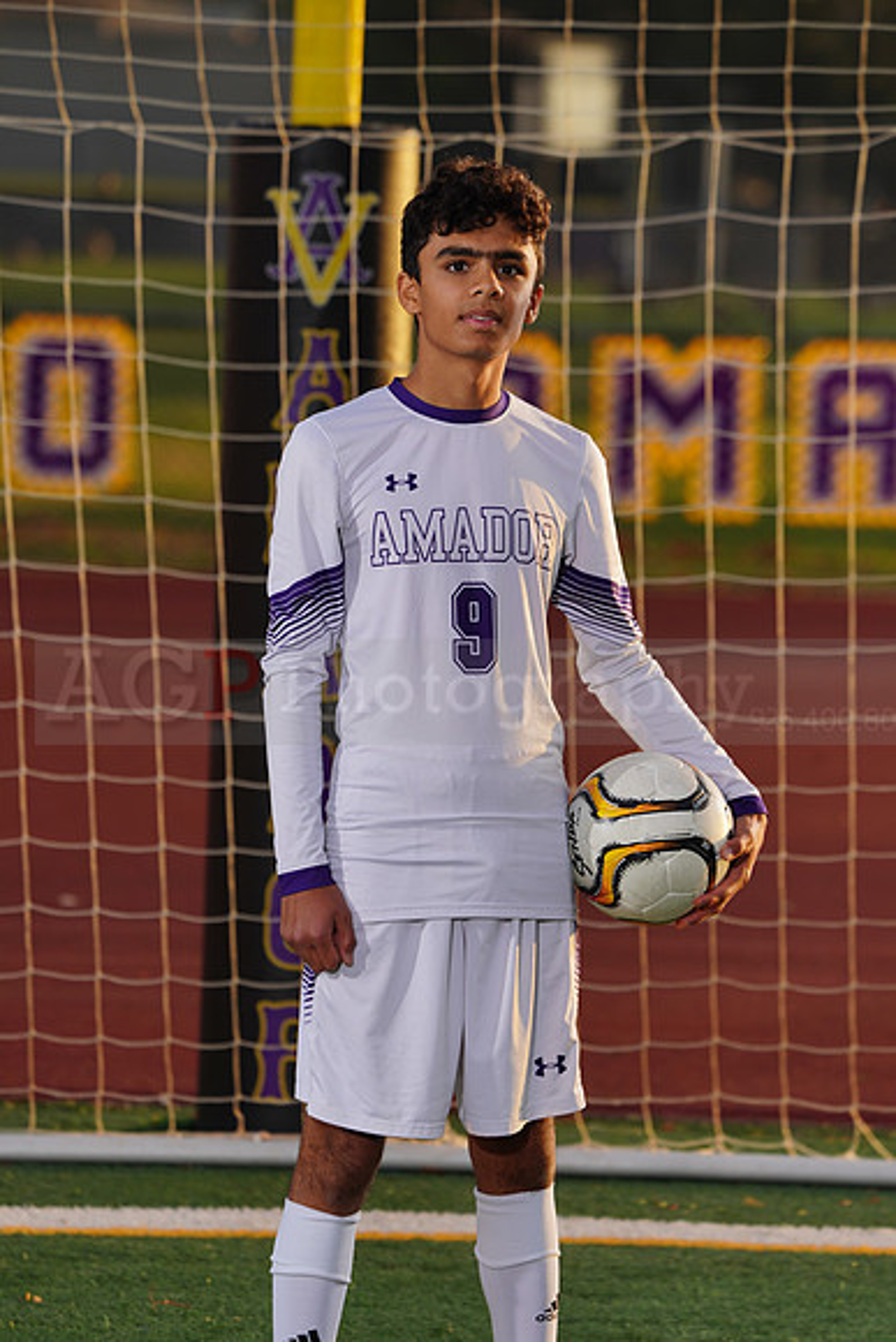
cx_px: 448
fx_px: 11192
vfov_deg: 6.9
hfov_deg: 4.6
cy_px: 671
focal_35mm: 300
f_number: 8
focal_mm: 300
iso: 100
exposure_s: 1/200
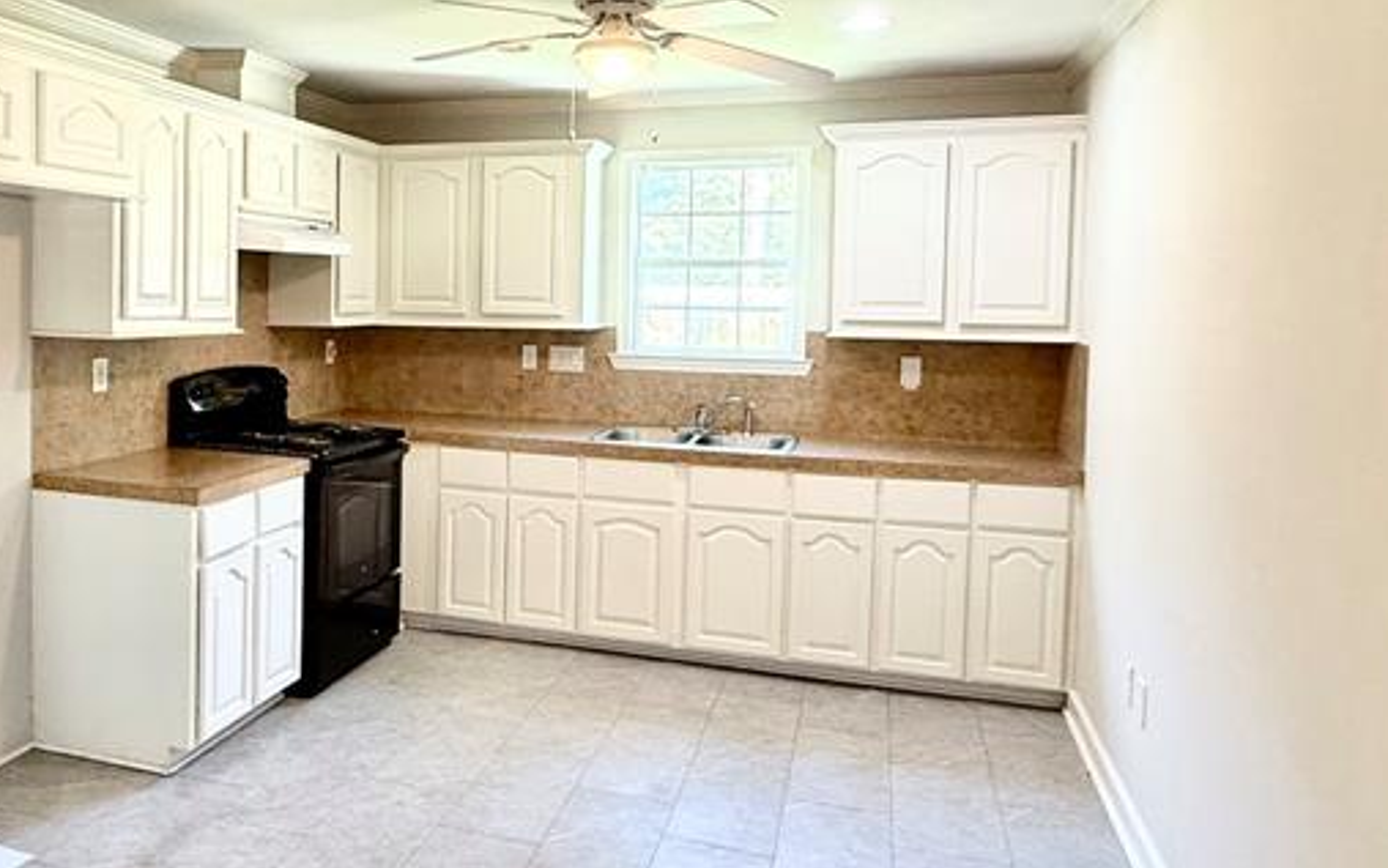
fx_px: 1135
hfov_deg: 61.4
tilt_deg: -2.5
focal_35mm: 30
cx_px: 463
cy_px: 345
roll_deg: -1.0
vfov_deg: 41.6
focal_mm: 2.22
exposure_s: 1/60
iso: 400
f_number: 2.2
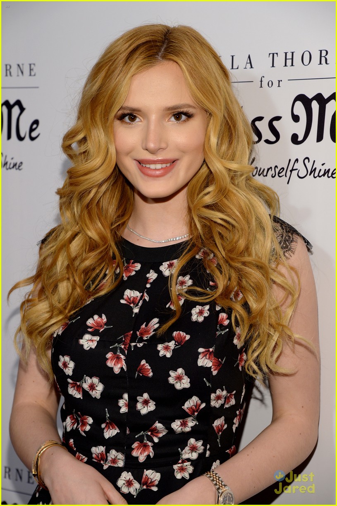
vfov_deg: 20.8
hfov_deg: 14.0
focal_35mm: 98
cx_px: 168
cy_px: 253
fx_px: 1376
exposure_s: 1/200
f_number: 8
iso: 1000
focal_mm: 98
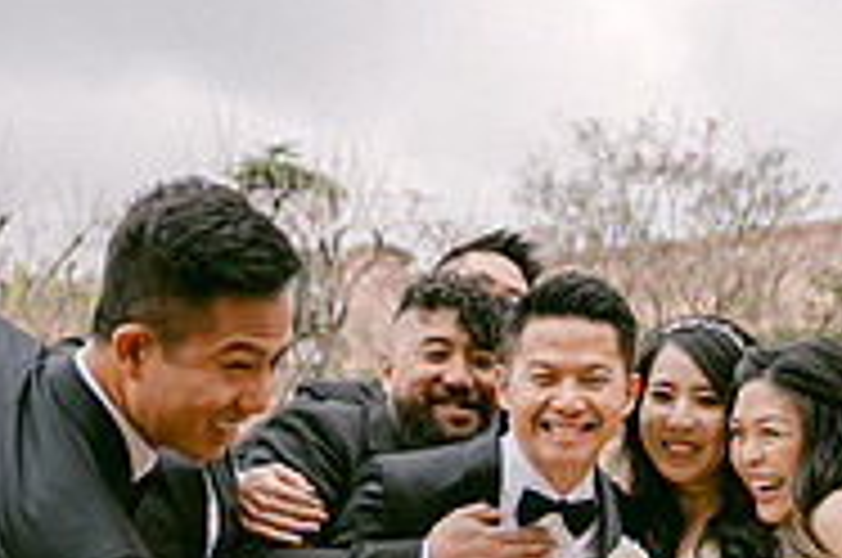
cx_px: 572
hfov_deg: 23.3
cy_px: 410
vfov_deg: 15.6
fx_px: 2031
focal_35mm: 87
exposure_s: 1/1250
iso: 100
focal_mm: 28
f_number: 2.8
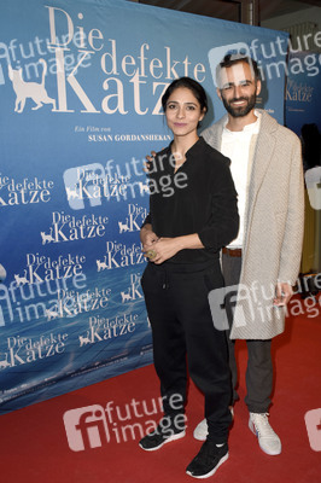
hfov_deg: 38.3
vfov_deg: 55.1
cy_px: 242
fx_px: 462
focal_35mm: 34
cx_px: 160
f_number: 8
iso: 500
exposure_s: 1/160
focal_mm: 23
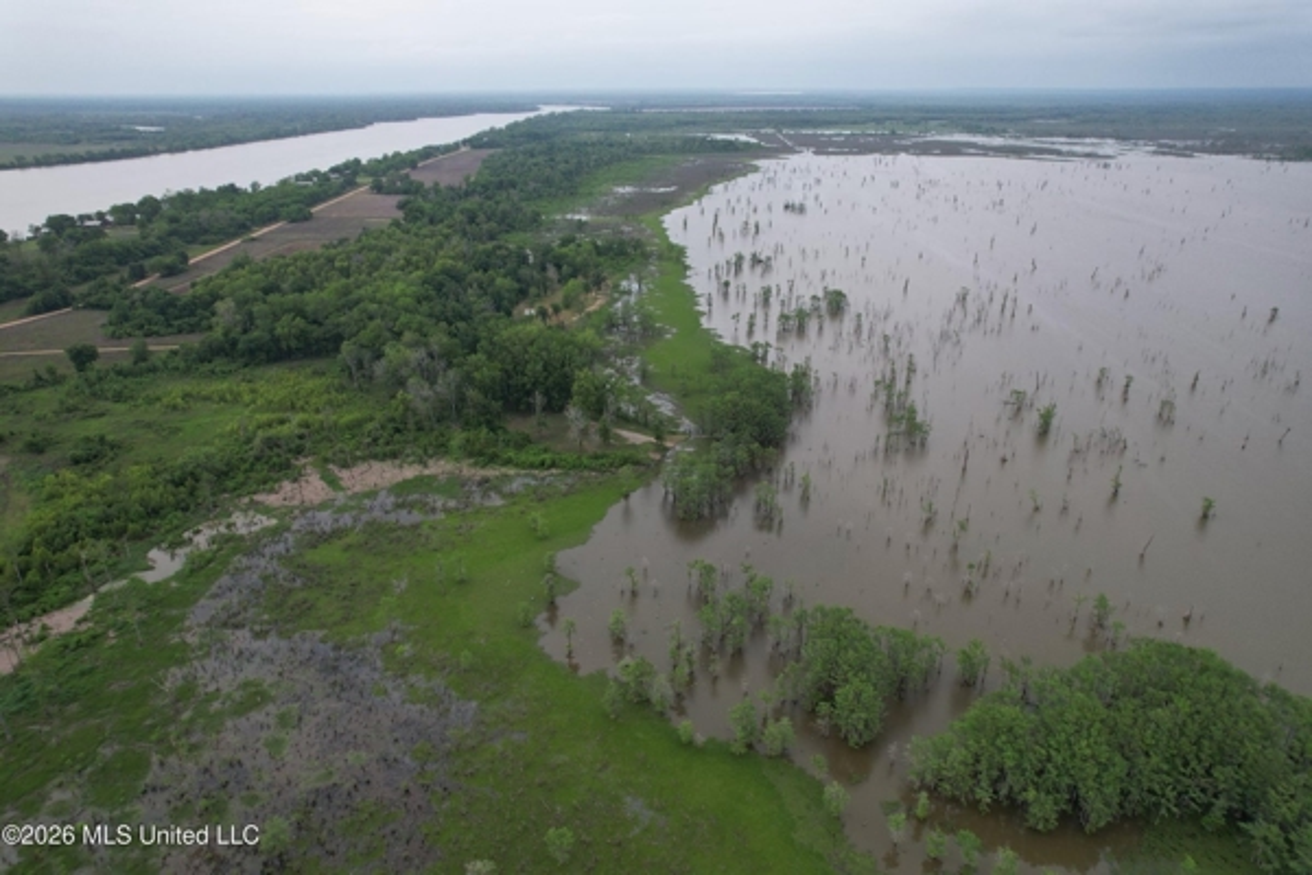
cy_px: 438
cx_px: 656
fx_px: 802
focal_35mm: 22
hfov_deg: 78.6
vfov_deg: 57.2
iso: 130
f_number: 2.8
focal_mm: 8.38
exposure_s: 1/725
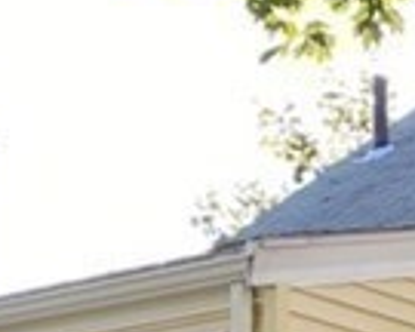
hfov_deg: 16.1
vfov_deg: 12.2
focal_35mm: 113
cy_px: 649
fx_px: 1388
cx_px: 538
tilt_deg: -2.6
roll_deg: -0.6
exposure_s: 1/212
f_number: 1.8
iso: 32
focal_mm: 4.25
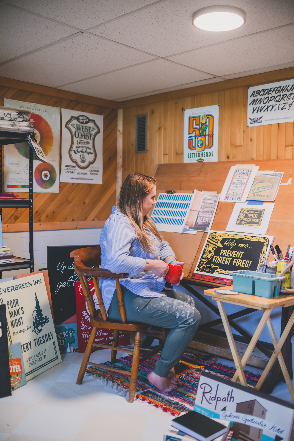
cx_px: 147
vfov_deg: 53.1
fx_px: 441
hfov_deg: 36.9
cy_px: 226
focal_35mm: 36
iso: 640
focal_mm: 35
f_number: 1.8
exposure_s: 1/125
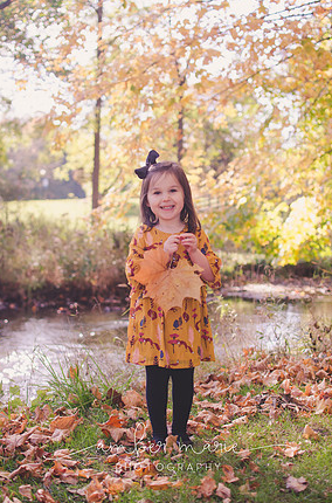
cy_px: 261
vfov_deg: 36.3
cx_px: 168
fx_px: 766
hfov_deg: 24.5
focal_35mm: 55
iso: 500
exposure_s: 1/800
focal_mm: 35
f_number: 2.2
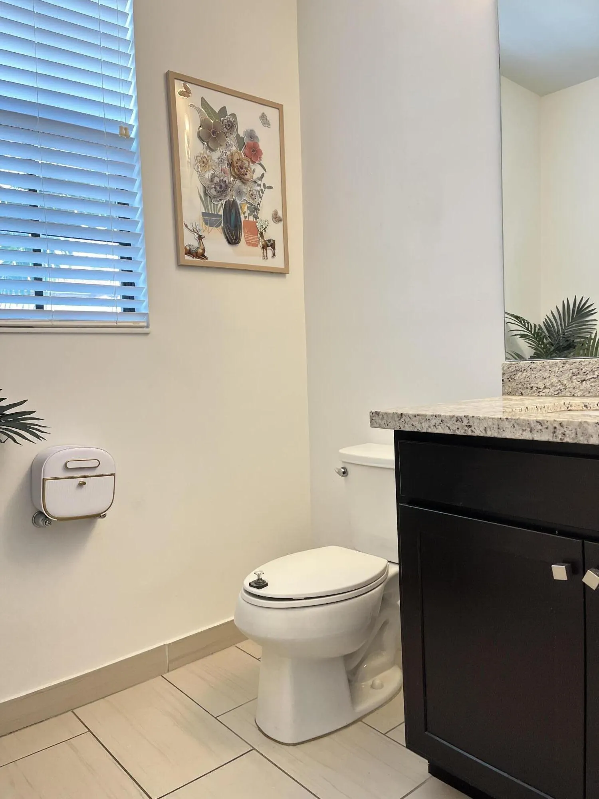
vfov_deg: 67.3
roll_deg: +1.5
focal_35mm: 26
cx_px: 300
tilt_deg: -4.4
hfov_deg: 53.1
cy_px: 400
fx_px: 600
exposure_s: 1/120
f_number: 1.6
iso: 125
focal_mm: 5.1
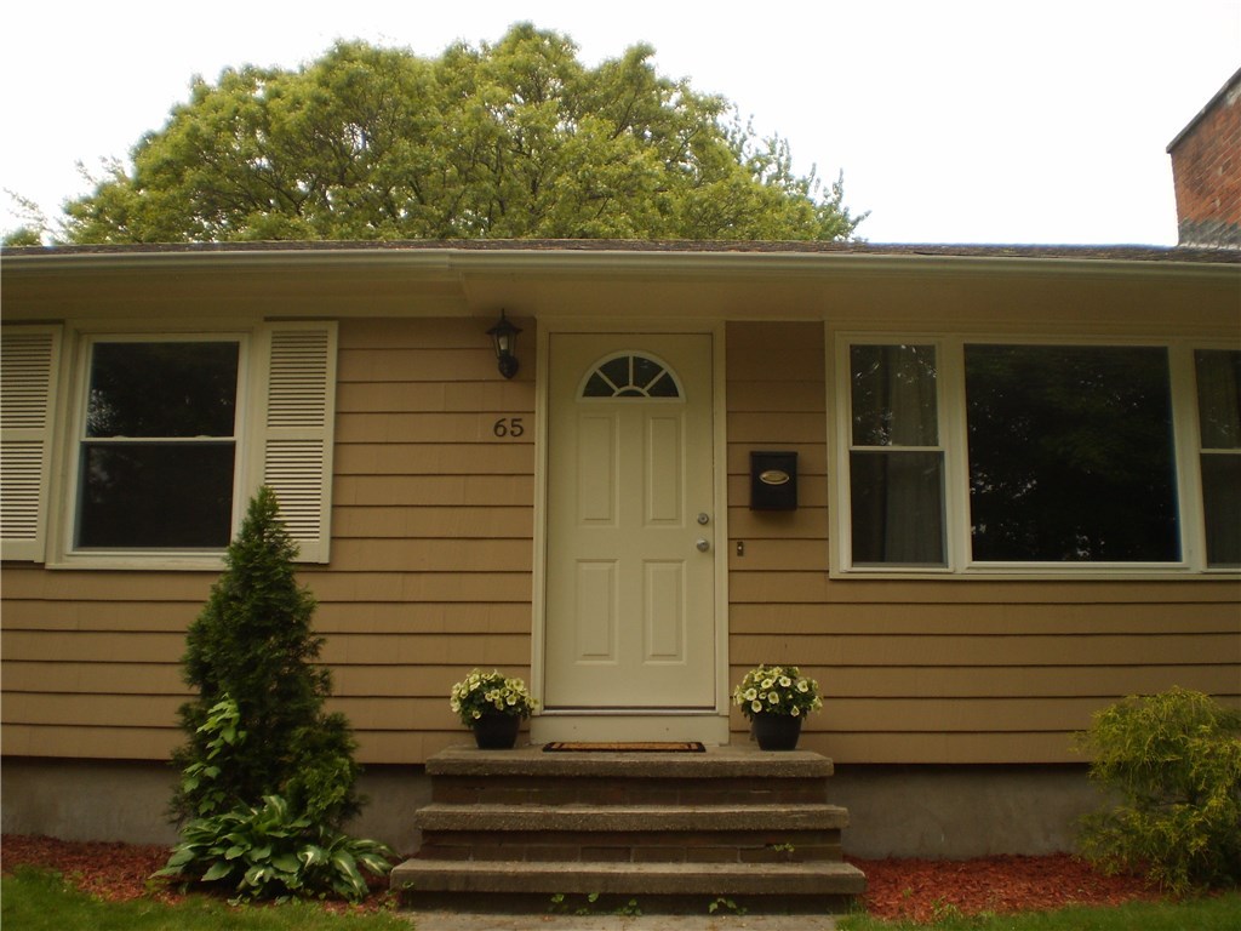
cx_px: 620
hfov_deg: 51.4
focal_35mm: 36
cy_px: 466
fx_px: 1291
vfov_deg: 39.7
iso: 64
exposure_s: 1/640
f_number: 3.1
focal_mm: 6.3
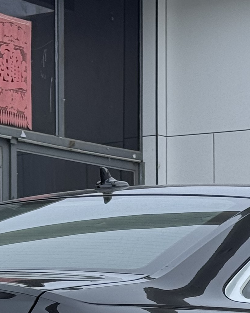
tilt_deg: +1.2
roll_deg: -0.8
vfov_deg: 10.3
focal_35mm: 185
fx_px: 1711
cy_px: 348
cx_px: 154
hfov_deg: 8.4
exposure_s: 1/270
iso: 64
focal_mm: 6.76
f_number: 1.78
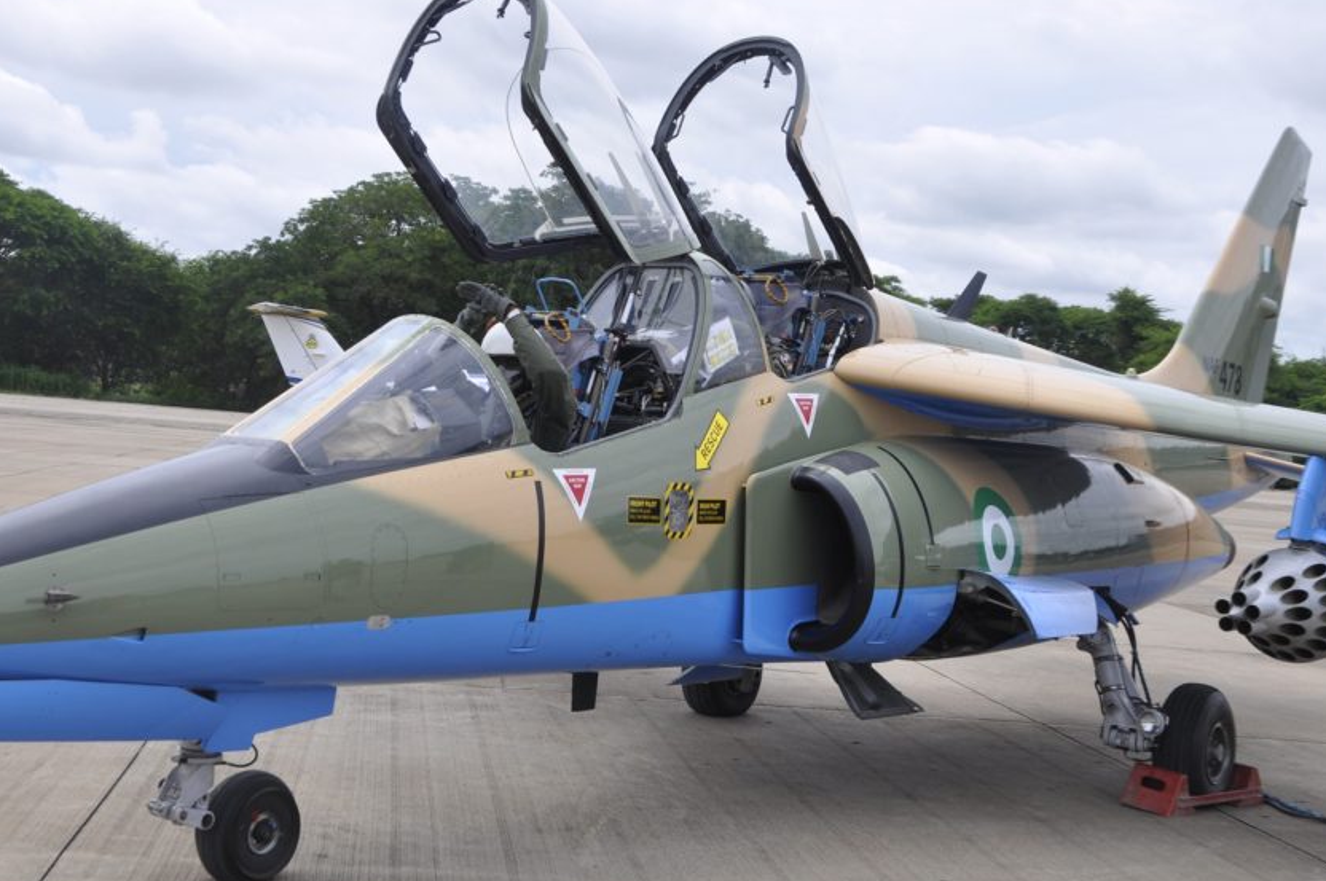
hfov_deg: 41.0
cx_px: 532
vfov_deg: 28.0
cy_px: 395
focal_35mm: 48
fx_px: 1766
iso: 200
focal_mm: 26
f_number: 9
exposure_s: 1/400
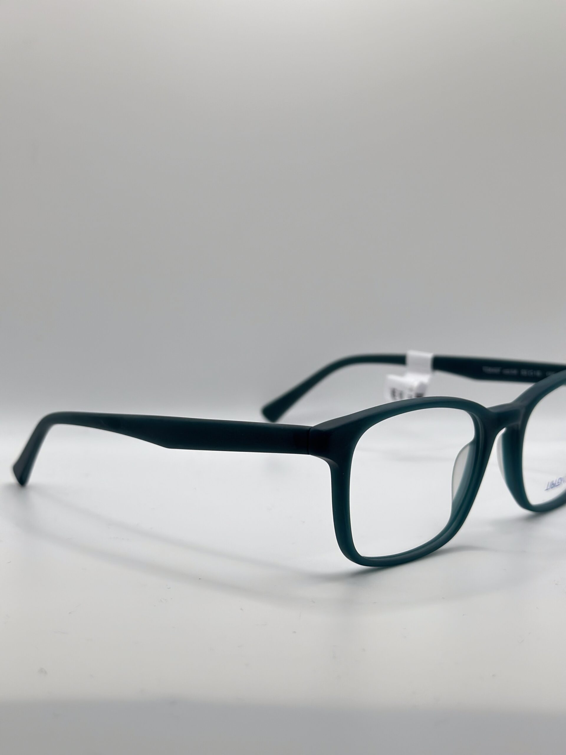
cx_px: 283
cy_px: 378
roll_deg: -0.6
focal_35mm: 48
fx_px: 1046
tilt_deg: -13.6
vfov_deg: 39.7
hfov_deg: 30.3
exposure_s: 1/858
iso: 80
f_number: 1.78
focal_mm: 6.86
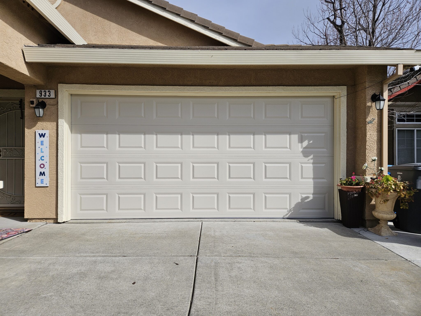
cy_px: 158
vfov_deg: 58.9
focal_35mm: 23
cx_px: 210
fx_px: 280
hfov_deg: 73.9
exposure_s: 1/4165
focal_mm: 5.4
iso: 25
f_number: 1.8
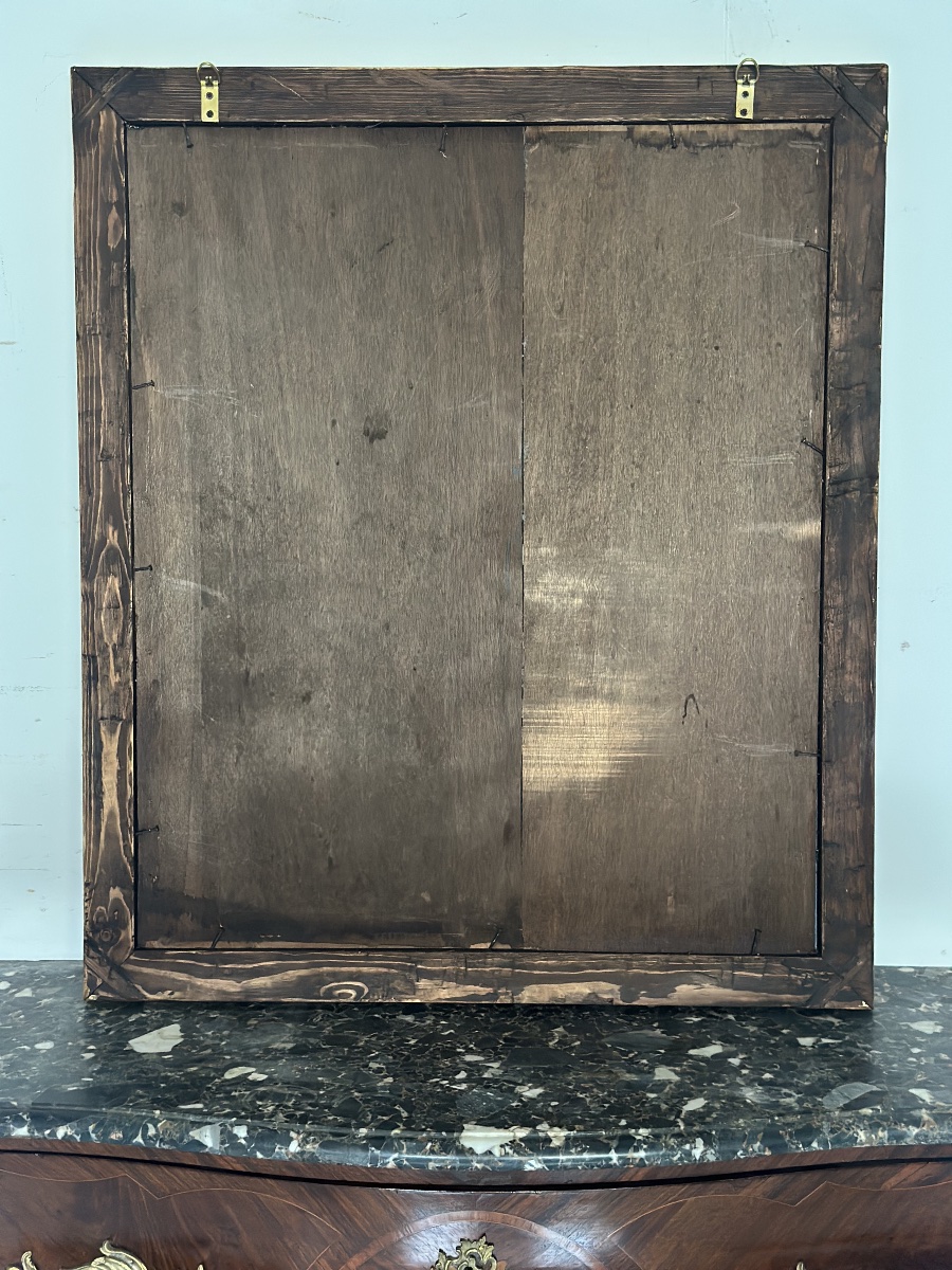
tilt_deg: -9.5
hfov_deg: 30.3
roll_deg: -1.6
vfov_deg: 39.7
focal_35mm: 48
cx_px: 476
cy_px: 635
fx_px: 1760
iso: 640
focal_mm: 6.86
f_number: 1.78
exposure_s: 1/33
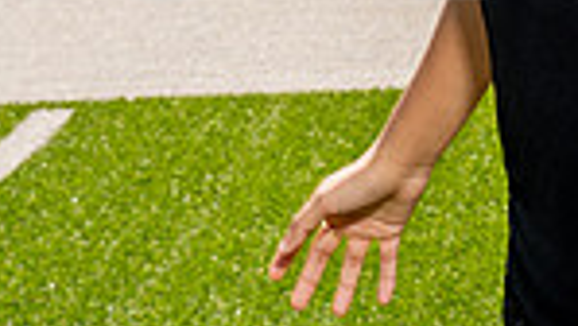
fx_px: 3006
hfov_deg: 10.9
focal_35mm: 196
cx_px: 551
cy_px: -392
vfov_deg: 6.0
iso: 320
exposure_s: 1/250
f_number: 11
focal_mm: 62
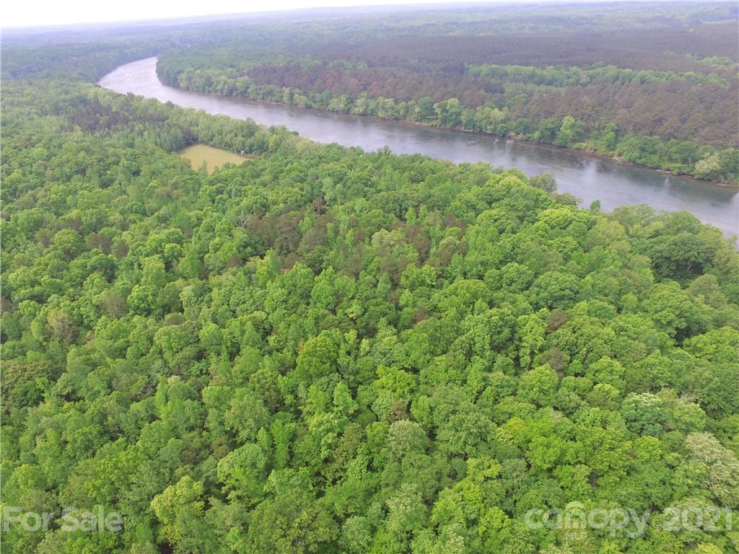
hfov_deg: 81.7
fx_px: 427
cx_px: 370
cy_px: 277
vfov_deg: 66.0
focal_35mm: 20
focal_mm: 3.61
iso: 100
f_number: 2.8
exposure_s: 1/408
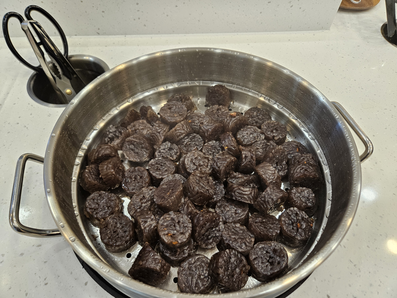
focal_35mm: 23
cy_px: 149
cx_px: 198
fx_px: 264
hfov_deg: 73.9
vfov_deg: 58.9
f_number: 1.8
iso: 200
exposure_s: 1/120
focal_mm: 5.4
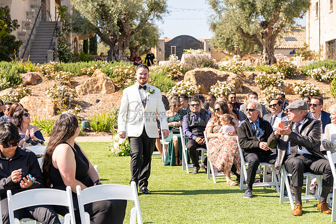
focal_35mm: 70
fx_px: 653
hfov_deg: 28.8
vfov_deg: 19.5
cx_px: 168
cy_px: 112
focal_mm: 70
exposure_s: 1/800
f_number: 4.5
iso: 200
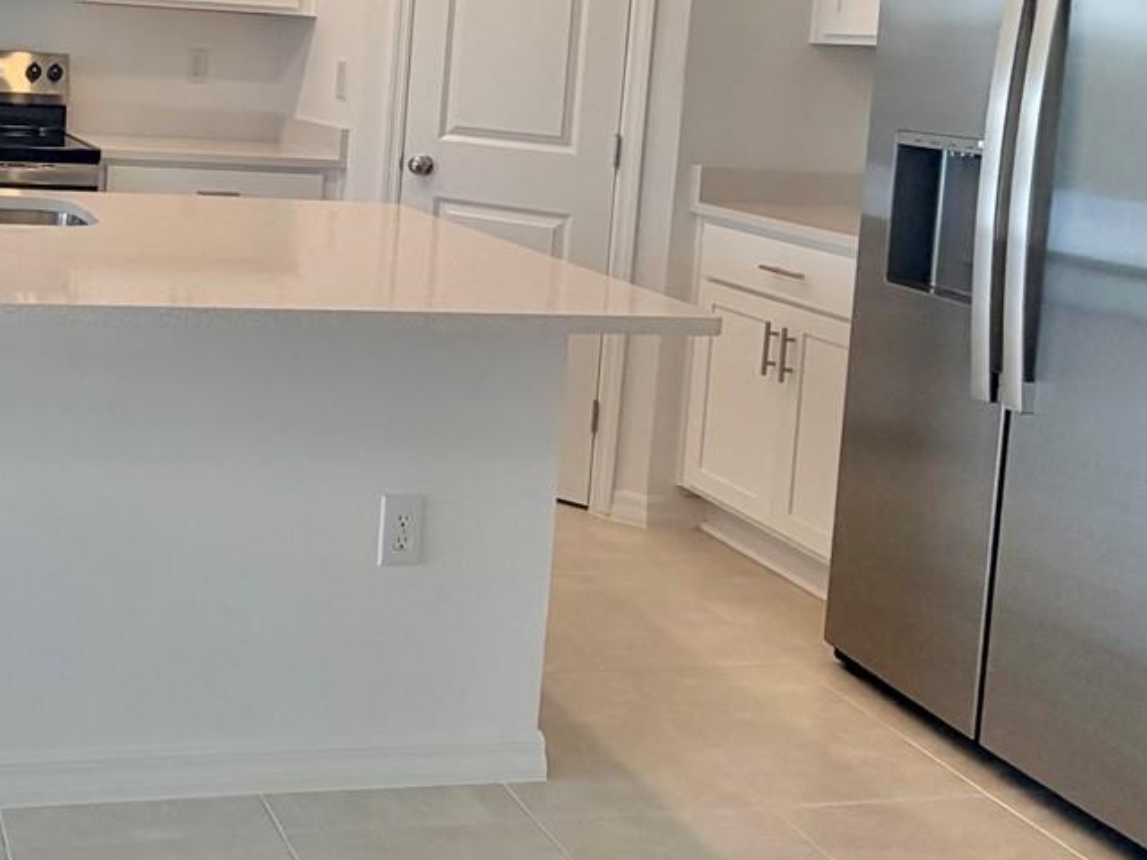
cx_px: 45
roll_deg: +0.5
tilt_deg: -2.5
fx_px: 1160
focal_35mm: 35
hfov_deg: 45.8
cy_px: 69
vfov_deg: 37.7
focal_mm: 2.22
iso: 100
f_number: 2.2
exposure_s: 1/120
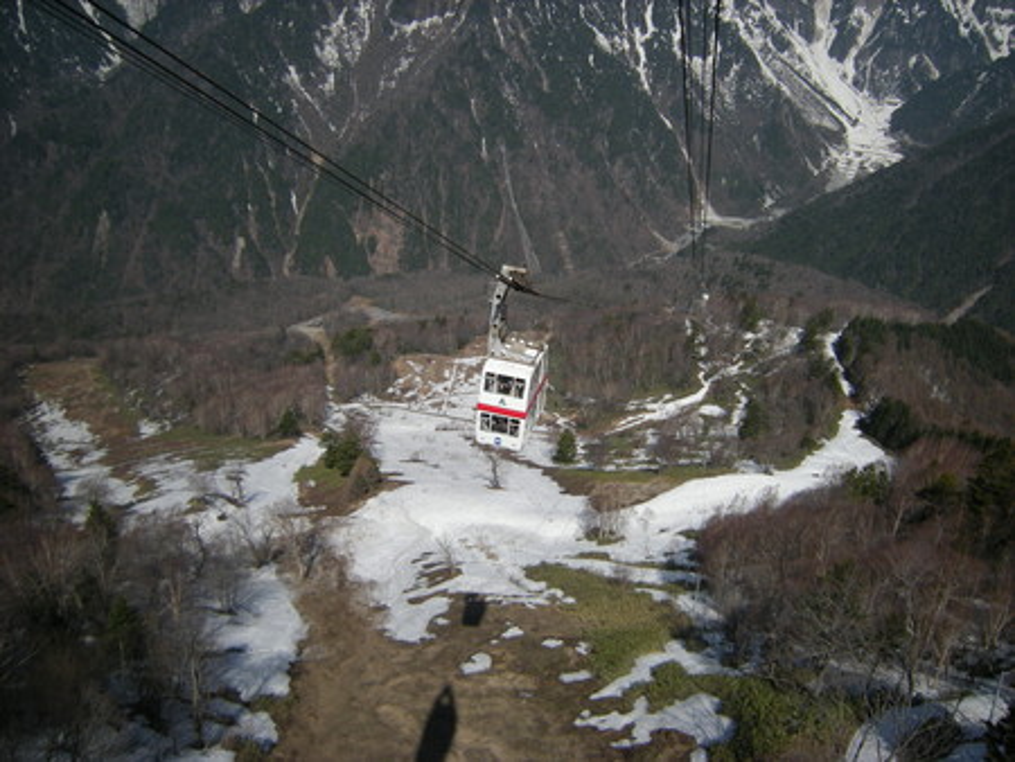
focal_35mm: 28
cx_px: 508
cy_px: 381
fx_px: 821
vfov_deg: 49.8
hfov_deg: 63.4
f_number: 5.6
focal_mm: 4.7
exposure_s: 1/440
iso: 64
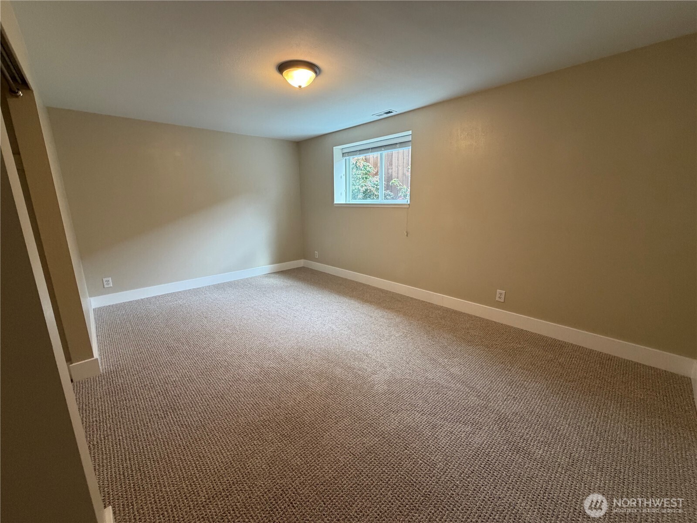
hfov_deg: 102.1
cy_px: 262
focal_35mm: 14
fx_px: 282
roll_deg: +1.0
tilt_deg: -12.9
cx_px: 348
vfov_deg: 85.7
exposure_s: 1/60
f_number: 2.2
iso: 250
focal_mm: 2.22
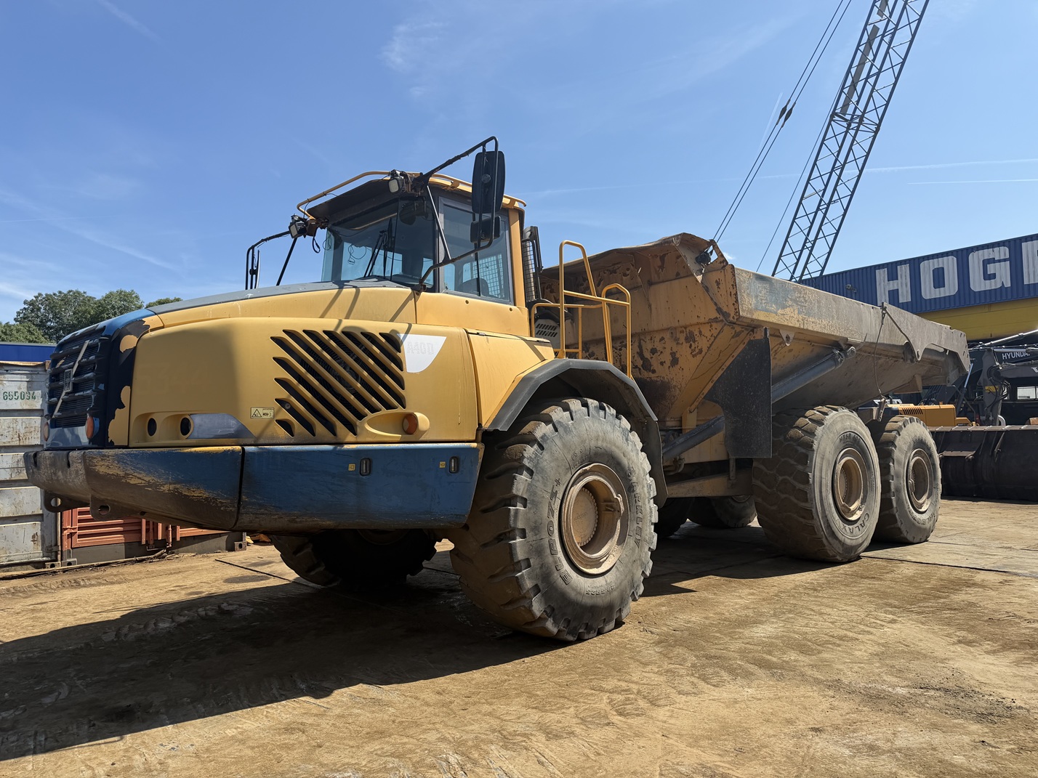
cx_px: 519
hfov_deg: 71.6
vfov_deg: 56.8
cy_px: 389
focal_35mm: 24
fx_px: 720
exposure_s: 1/3759
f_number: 1.78
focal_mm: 6.76
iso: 80
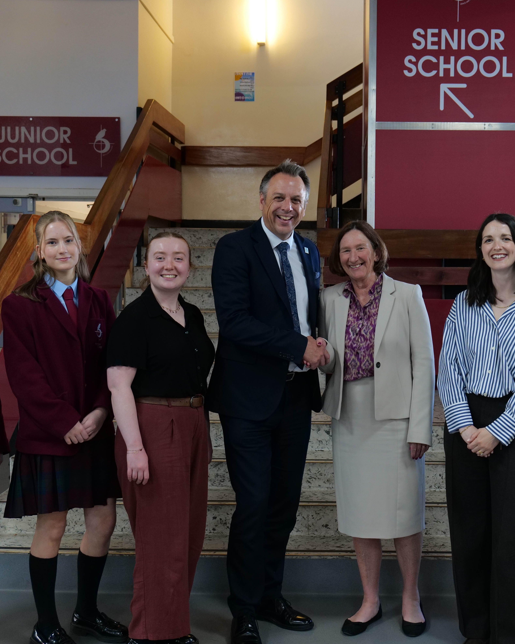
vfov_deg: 39.5
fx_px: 896
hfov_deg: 31.8
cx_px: 340
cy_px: 320
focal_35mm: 47
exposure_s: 1/60
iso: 2000
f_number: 5
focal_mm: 33
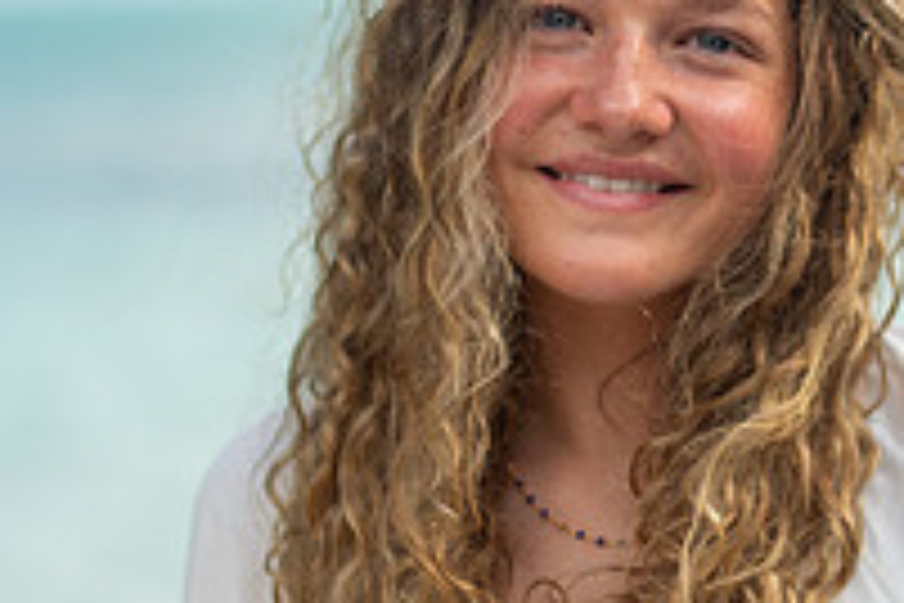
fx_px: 4193
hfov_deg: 12.3
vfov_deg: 8.2
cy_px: 364
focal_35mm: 167
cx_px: 504
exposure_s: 1/1000
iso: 200
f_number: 2
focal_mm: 58
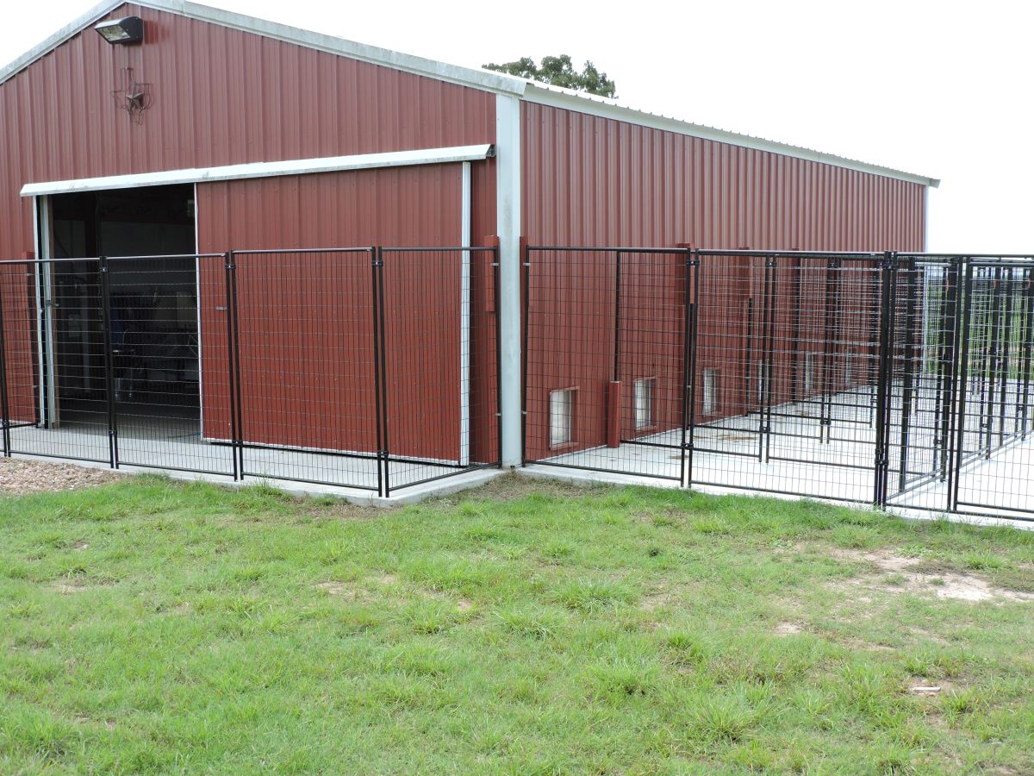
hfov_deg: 43.9
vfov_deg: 33.6
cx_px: 517
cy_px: 388
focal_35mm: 43
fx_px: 1284
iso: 100
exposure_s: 1/400
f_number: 3.4
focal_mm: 7.7
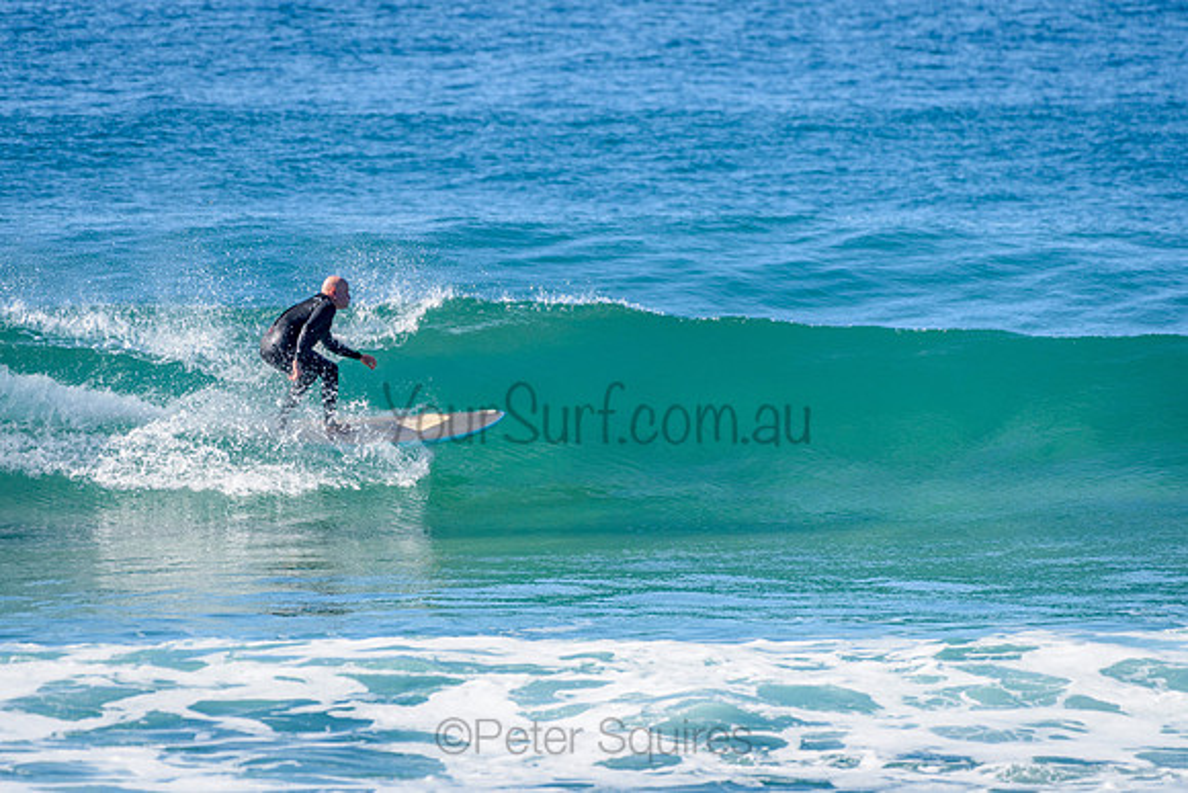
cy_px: 386
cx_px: 518
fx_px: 20242
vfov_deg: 2.2
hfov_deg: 3.4
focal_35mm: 613
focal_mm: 500
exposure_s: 1/2000
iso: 220
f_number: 5.6
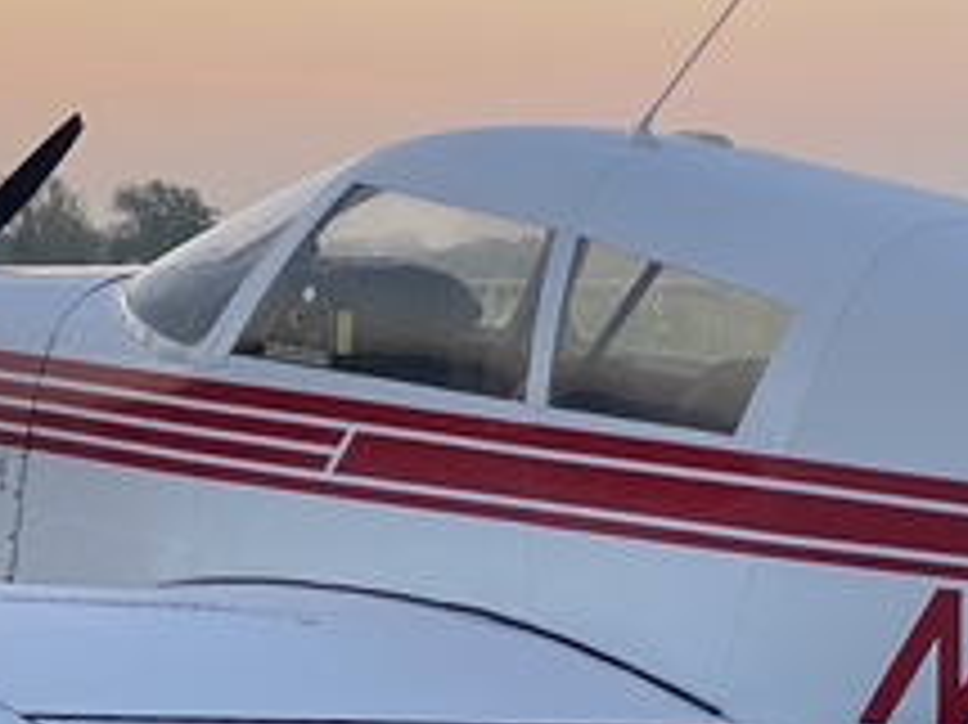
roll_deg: +0.8
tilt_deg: -2.0
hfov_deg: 12.6
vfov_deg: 9.6
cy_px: 423
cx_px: 878
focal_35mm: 155
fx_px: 4332
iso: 100
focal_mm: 6
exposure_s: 1/121
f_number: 2
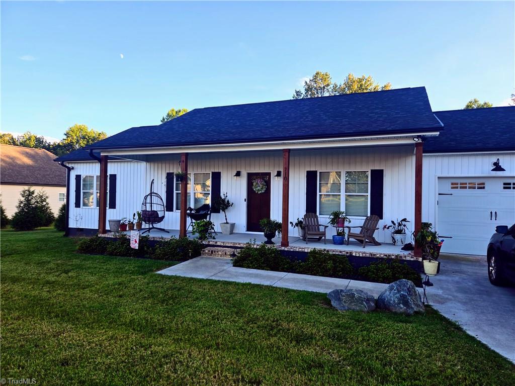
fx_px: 342
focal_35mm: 23
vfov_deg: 58.9
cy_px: 193
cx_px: 258
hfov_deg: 73.9
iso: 25
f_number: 1.8
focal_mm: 5.4
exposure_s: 1/410
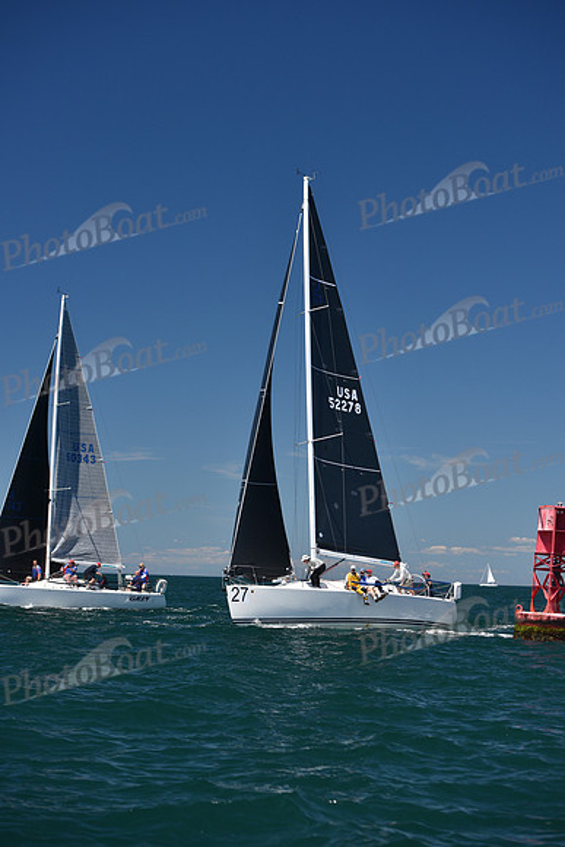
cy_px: 424
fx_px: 1882
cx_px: 282
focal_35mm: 80
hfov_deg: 17.1
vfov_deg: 25.4
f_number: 4.5
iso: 250
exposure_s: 1/800
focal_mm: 80
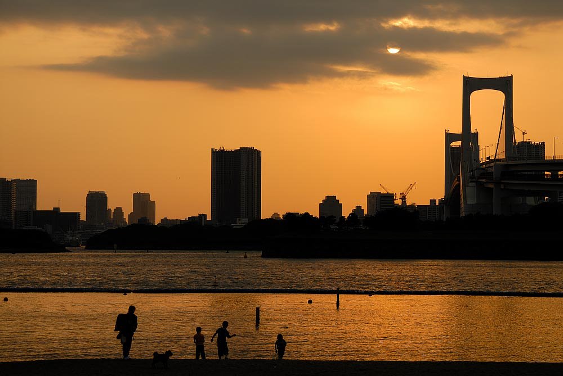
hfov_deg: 20.9
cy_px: 188
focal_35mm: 98
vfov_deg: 14.1
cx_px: 282
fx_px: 1526
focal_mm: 65
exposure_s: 1/500
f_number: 5.6
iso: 200
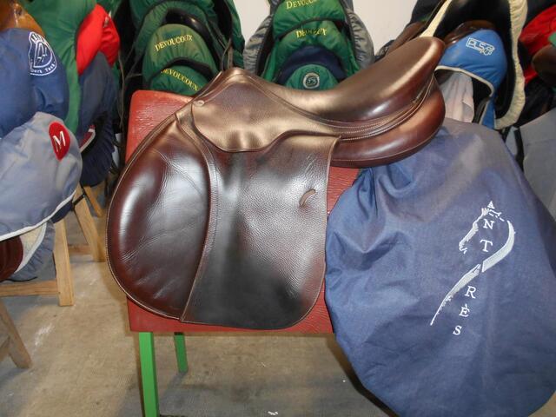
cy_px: 208
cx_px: 278
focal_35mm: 26
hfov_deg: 67.3
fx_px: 418
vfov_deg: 53.1
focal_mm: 4.6
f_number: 3.2
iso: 220
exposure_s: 1/25
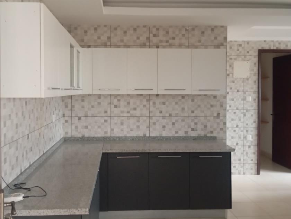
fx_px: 286
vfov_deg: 41.8
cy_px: 99
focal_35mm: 34
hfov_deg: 53.7
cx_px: 127
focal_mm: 4.22
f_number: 1.8
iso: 3191
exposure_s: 1/24
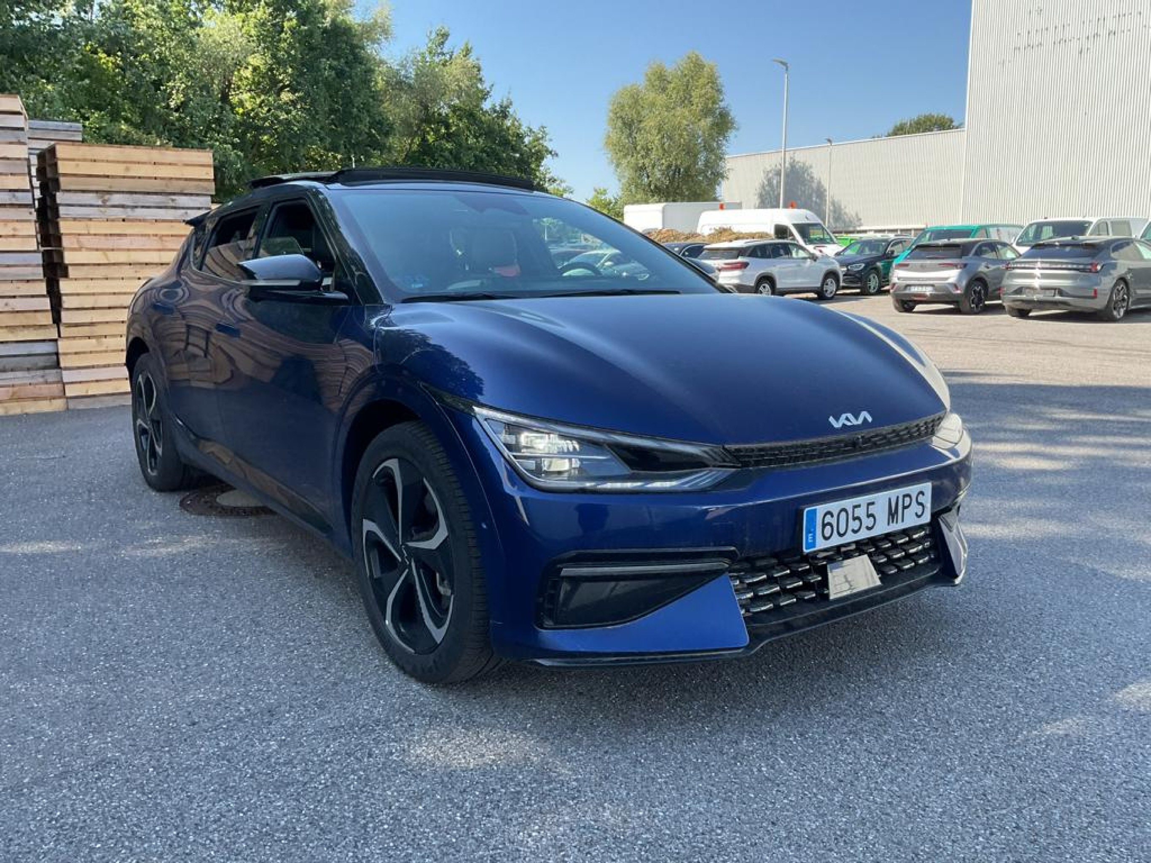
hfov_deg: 61.7
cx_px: 576
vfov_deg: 48.2
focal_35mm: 29
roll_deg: -0.9
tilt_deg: -9.8
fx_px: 964
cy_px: 432
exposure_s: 1/370
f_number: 1.8
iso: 16
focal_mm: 3
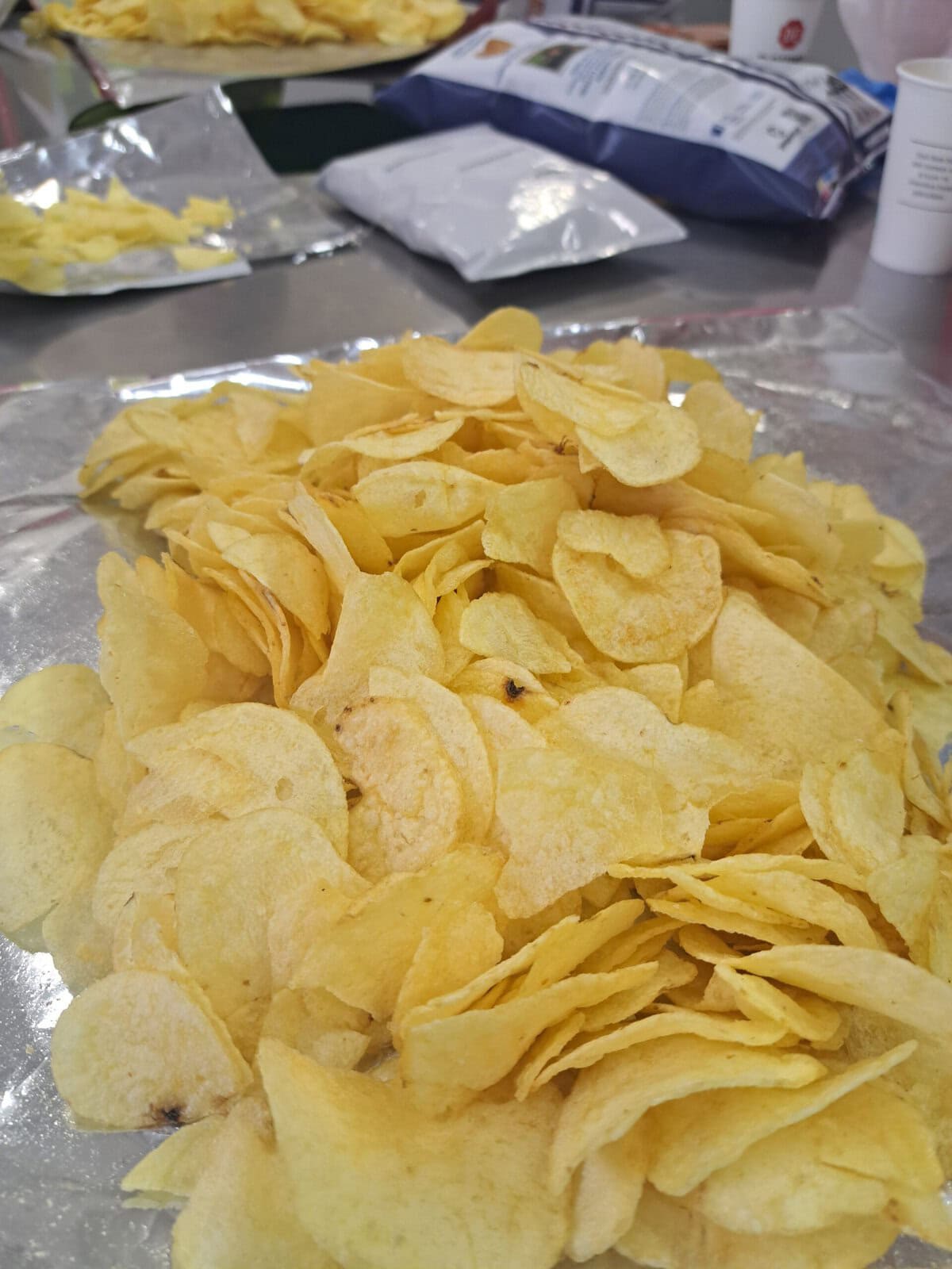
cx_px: 476
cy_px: 634
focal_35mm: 24
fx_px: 880
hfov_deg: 56.8
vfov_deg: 71.6
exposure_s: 1/50
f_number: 1.8
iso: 80
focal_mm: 5.2
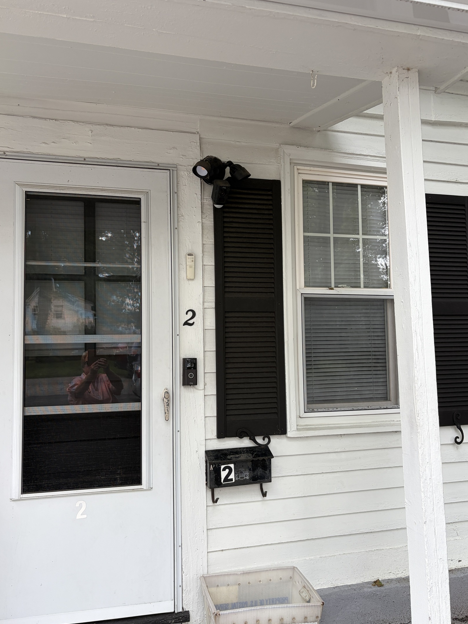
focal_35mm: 28
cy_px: 311
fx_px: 505
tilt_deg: +4.4
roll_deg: +0.8
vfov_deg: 63.4
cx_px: 232
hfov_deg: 49.8
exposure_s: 1/334
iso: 50
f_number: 1.6
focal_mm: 5.96
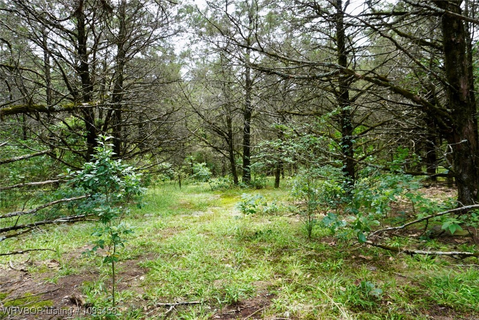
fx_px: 319
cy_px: 160
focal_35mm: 24
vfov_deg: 53.2
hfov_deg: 73.7
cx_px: 240
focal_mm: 16
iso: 100
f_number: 5
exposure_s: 1/80
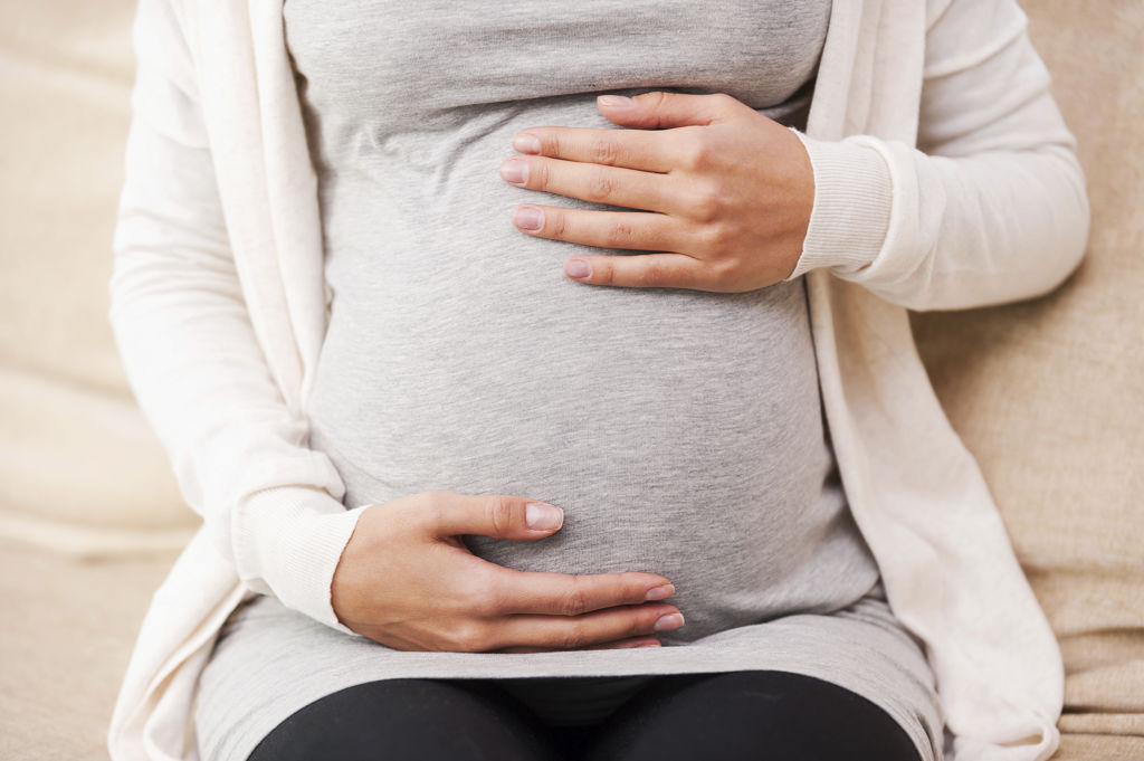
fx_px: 2540
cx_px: 572
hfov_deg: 25.4
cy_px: 380
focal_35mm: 80
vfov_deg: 17.0
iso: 320
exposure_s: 1/40
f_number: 2.8
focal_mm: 80
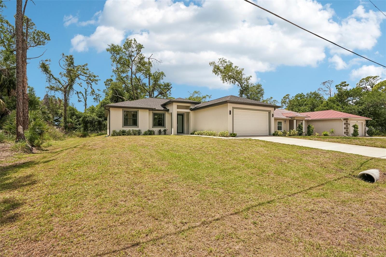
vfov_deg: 73.7
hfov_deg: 96.7
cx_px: 193
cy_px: 128
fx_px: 172
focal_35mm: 16
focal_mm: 16
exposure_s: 1/1000
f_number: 8
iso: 400
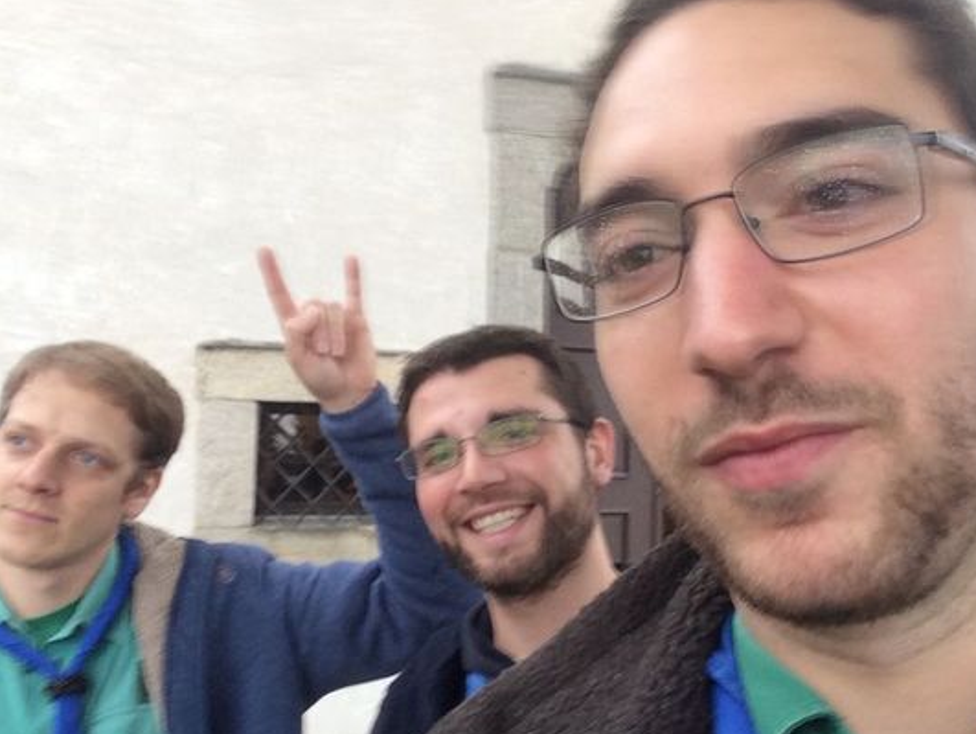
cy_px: 394
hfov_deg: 52.6
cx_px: 518
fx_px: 987
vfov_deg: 40.7
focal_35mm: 35
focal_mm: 2.15
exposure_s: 1/33
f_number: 2.4
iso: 80
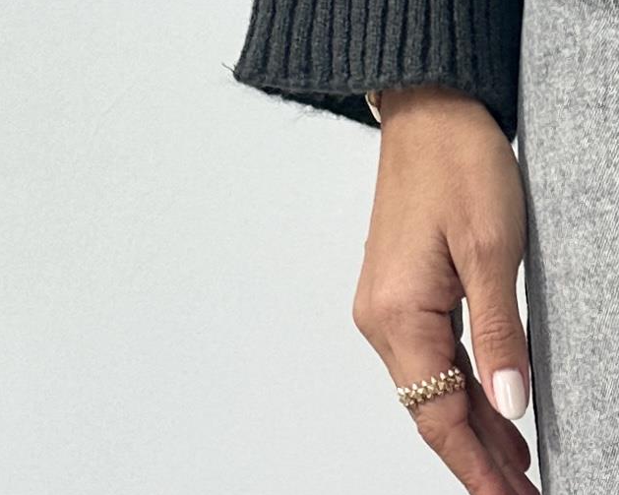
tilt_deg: -10.0
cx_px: 995
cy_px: 1114
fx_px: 2601
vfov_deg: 9.8
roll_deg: -0.3
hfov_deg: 12.7
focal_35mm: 142
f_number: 1.78
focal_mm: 6.86
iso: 64
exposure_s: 1/121
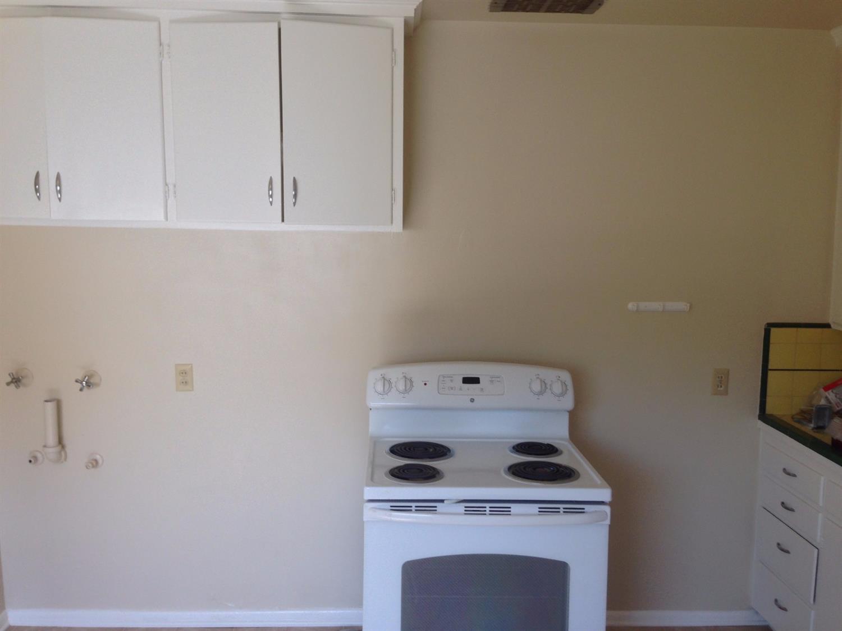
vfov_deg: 42.9
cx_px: 421
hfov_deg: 55.4
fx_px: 802
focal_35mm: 33
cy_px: 316
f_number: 2.4
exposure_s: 1/60
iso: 50
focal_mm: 4.12
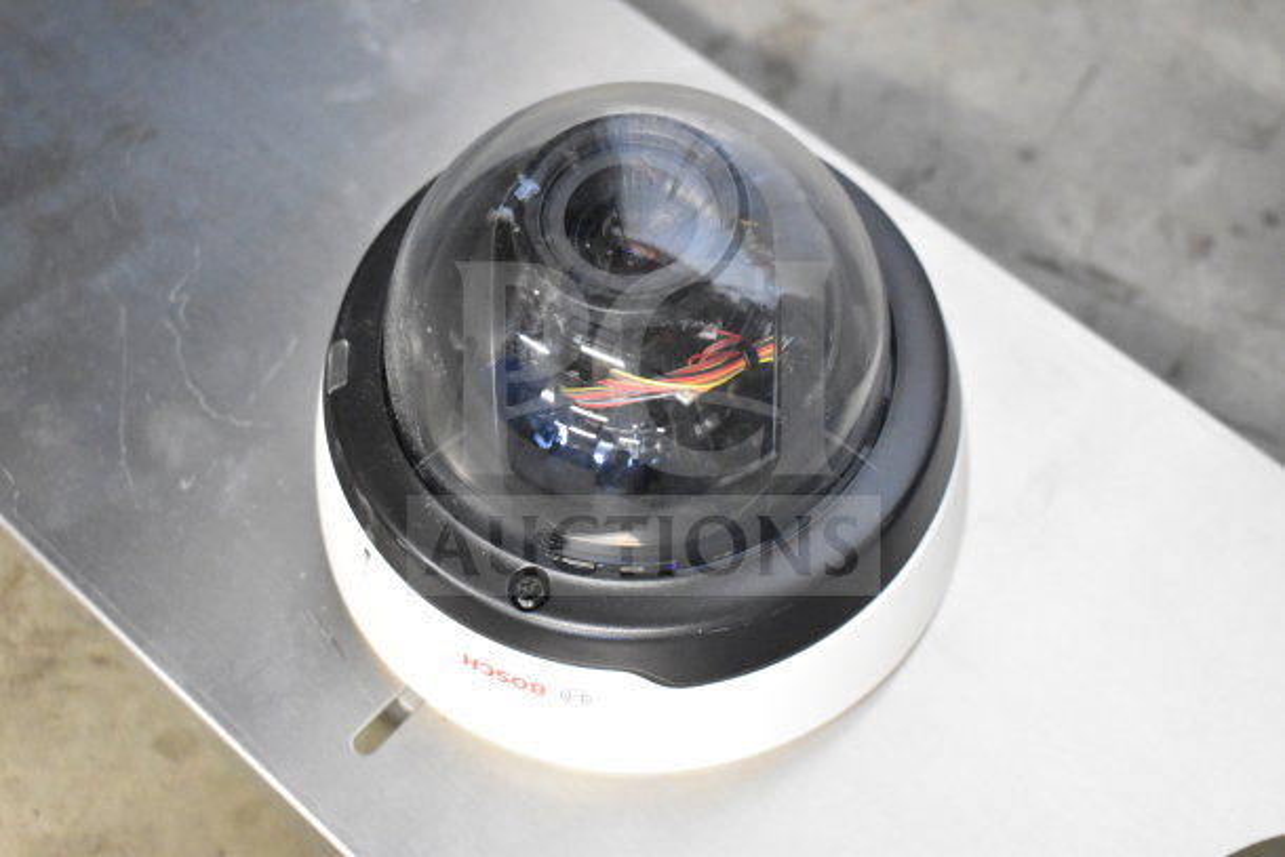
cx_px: 642
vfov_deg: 23.8
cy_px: 428
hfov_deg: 35.0
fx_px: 2035
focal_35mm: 57
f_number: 4.8
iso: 8000
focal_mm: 38
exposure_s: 1/60
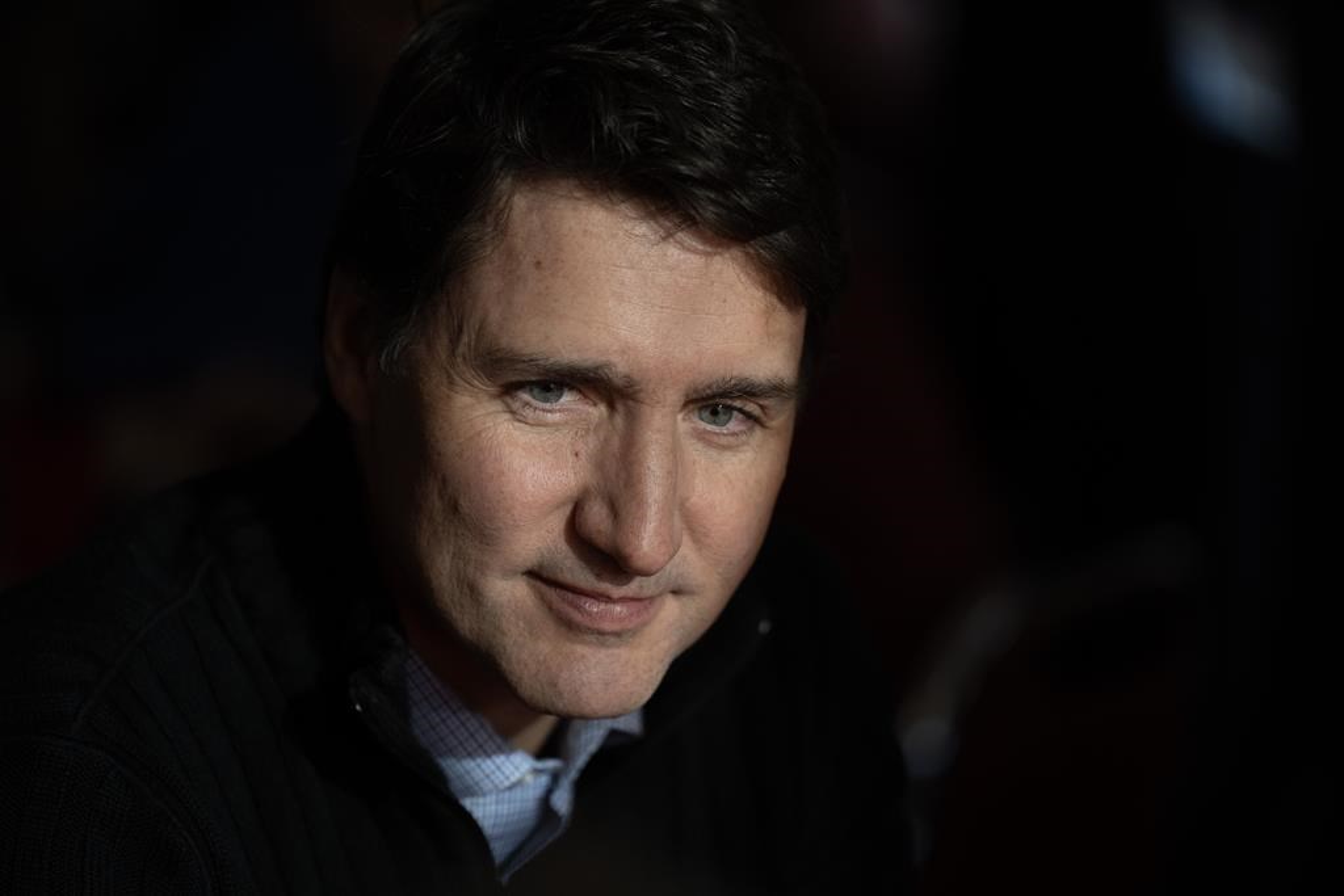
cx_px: 672
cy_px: 448
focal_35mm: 200
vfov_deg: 6.9
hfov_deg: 10.3
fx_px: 7467
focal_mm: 200
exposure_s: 1/5000
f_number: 2.8
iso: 1600
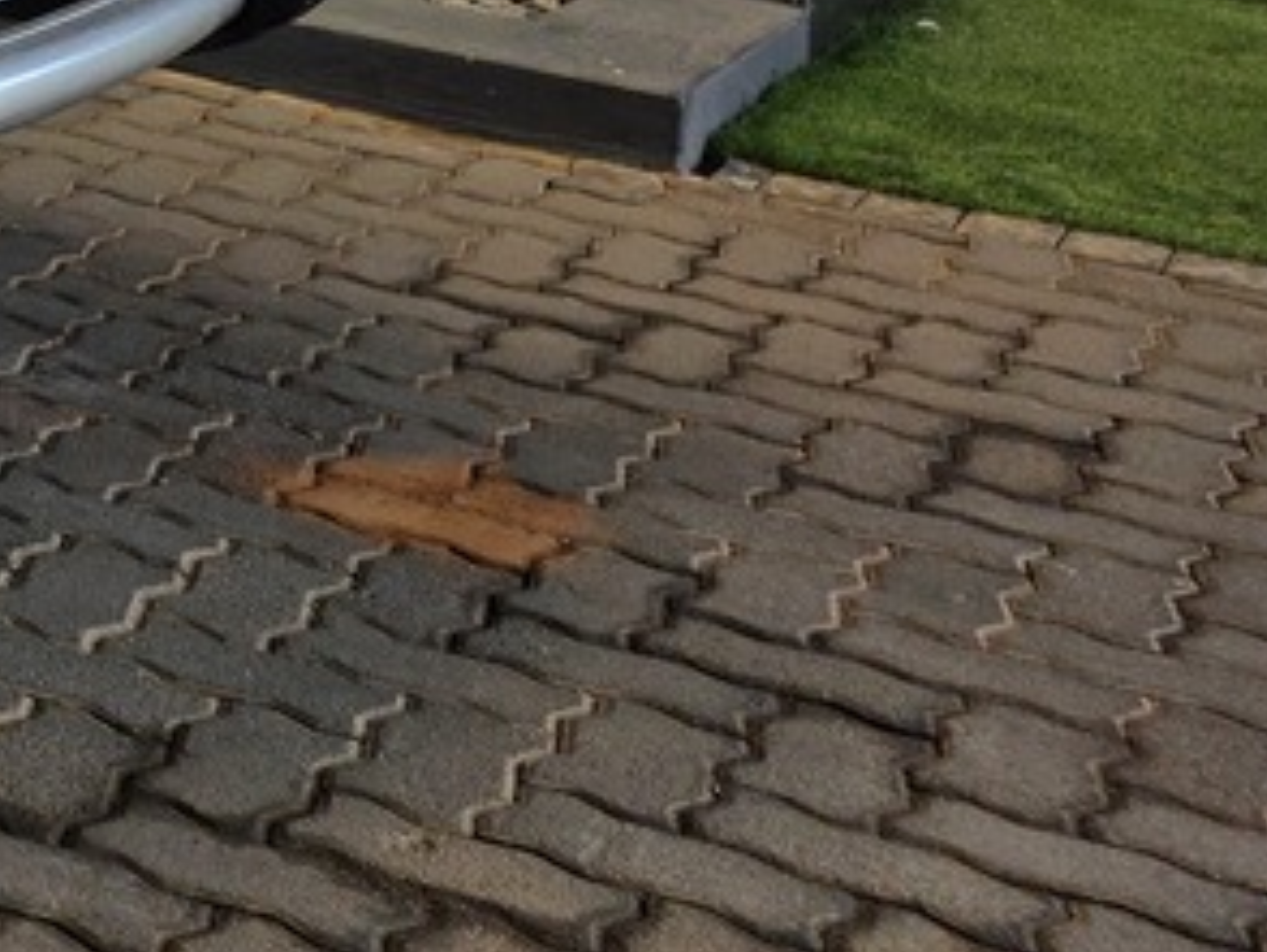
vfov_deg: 16.3
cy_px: -625
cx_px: -909
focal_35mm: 80
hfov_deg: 19.4
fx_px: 2931
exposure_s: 1/180
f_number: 1.7
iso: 32
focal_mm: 6.25
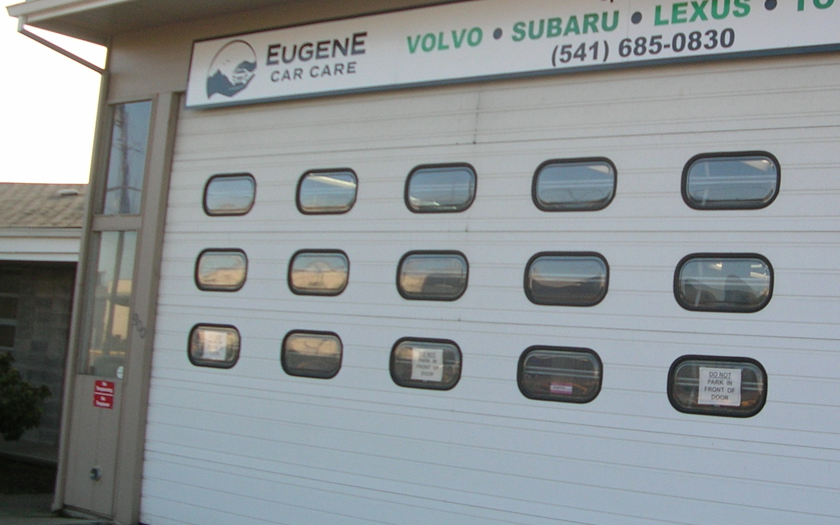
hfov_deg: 36.2
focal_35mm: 55
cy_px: 236
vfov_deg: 23.5
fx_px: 1259
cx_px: 612
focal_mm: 5.8
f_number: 2.8
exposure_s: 1/347
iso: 50
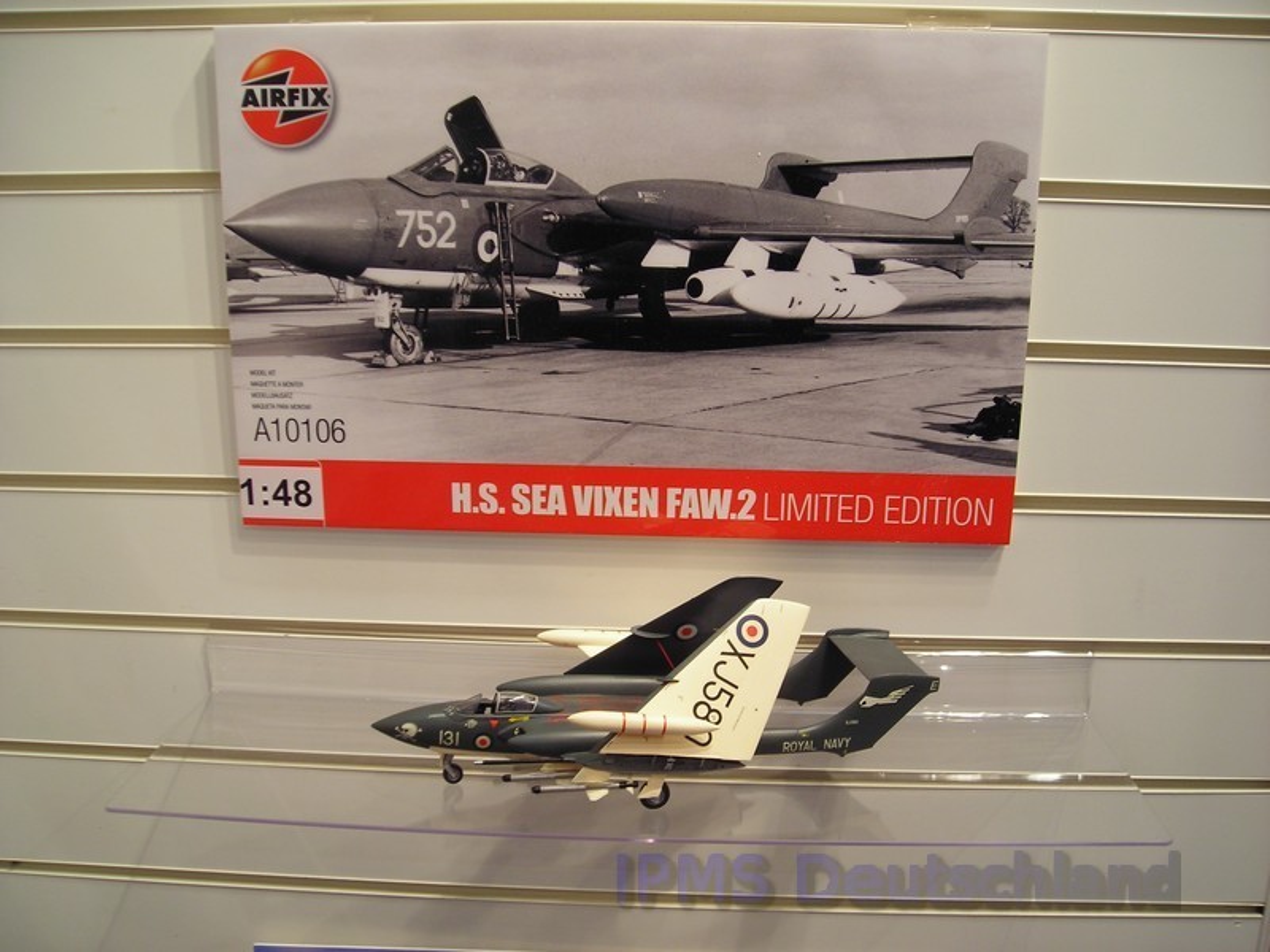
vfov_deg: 37.7
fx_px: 1394
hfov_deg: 49.0
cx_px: 635
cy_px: 476
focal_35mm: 38
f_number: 3.2
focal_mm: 6.3
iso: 50
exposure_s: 1/20
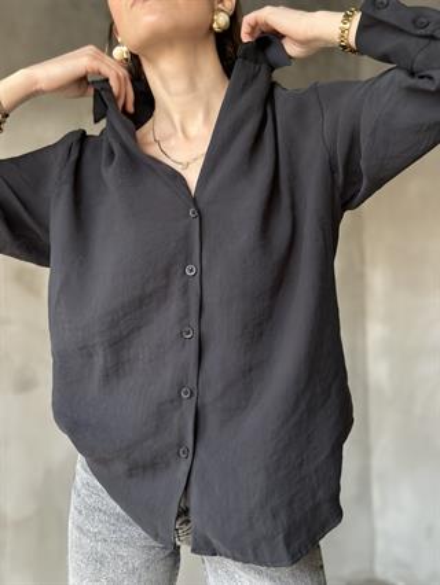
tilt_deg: +0.3
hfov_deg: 30.3
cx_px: 220
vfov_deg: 39.6
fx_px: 813
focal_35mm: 48
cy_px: 292
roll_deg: -0.7
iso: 400
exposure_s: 1/49
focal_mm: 6.86
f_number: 1.78
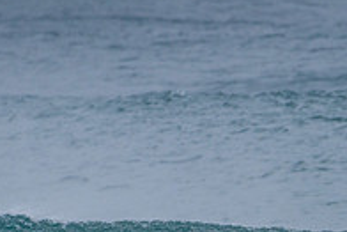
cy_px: 320
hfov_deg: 1.1
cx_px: 308
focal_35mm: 1811
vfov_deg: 0.8
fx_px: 17468
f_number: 5.6
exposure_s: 1/2000
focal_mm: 500
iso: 450
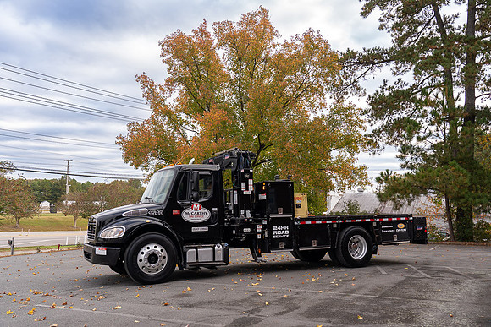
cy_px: 164
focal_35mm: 31
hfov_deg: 60.3
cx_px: 246
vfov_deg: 42.3
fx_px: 423
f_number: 4.5
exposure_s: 1/80
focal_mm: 31
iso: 100
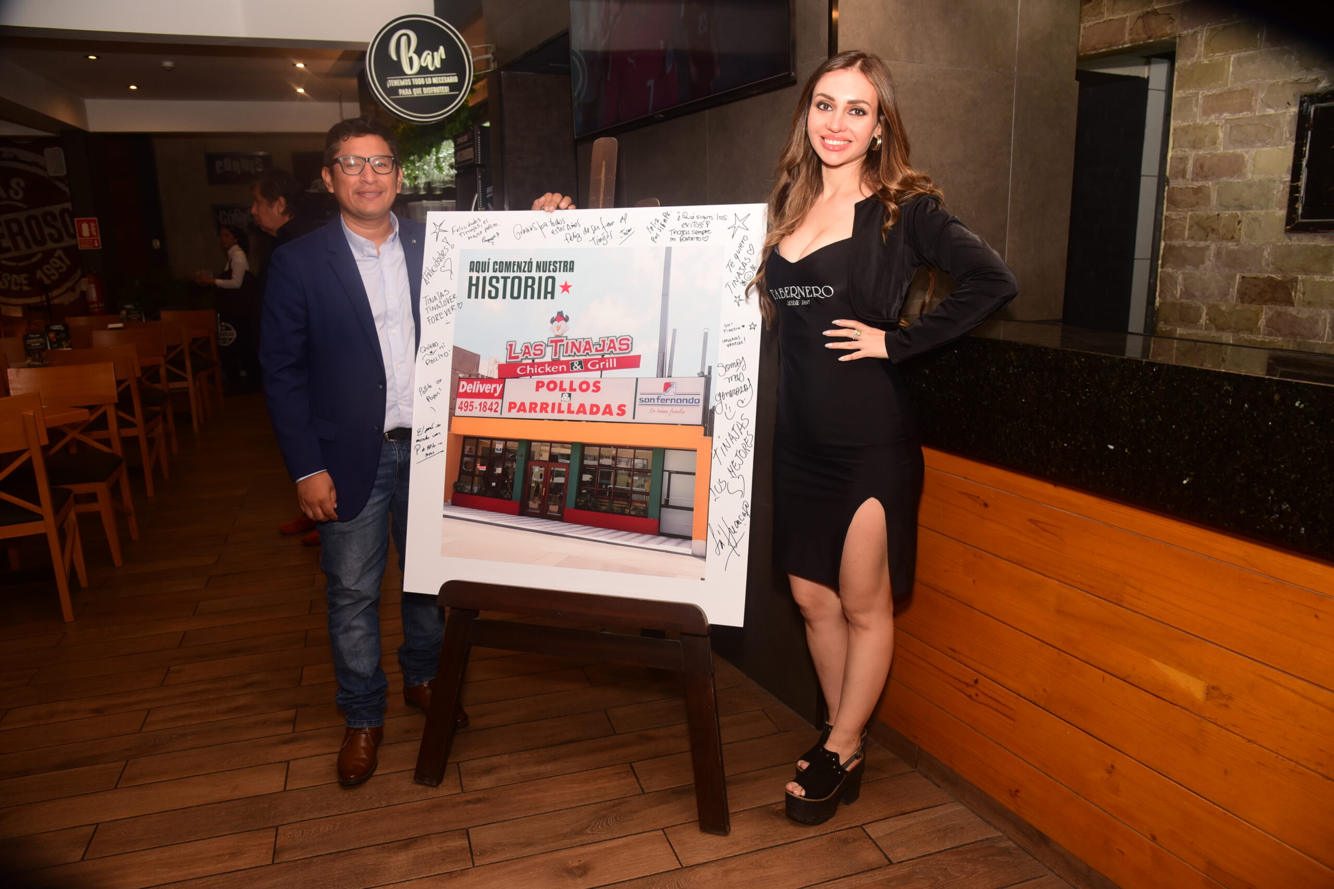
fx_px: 889
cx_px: 667
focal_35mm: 24
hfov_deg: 73.7
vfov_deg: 53.1
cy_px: 444
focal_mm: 24
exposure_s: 1/125
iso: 800
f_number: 7.1
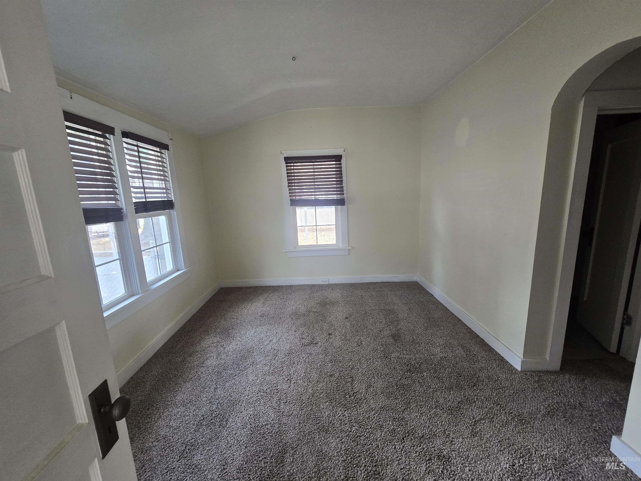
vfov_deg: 89.9
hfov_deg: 106.2
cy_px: 240
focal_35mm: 13
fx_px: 241
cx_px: 320
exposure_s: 1/100
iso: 250
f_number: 2.2
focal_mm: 2.2
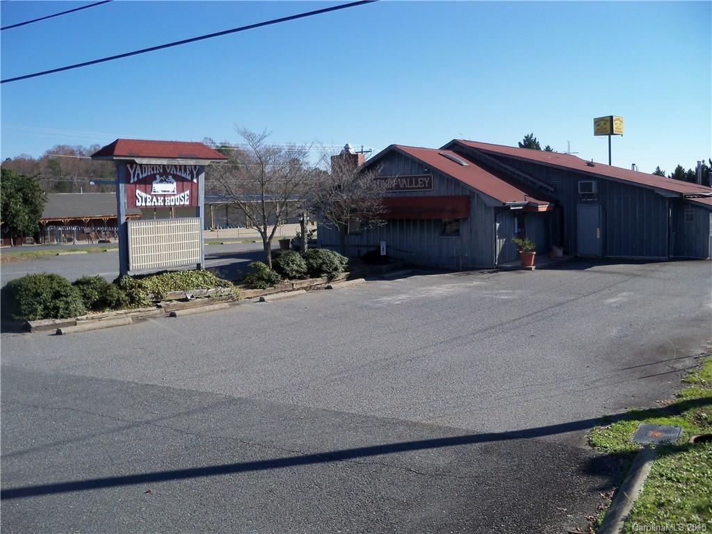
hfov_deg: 52.6
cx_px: 356
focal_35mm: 35
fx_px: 720
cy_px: 267
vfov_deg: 40.7
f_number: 3.5
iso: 80
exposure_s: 1/640
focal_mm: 6.2
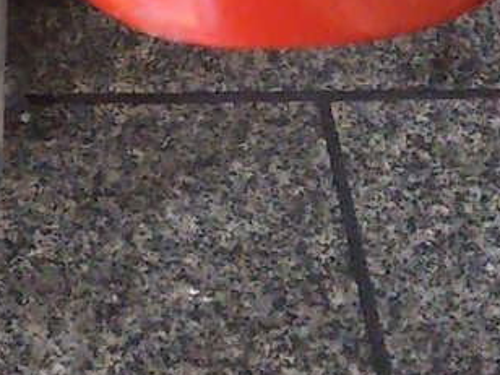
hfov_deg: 15.5
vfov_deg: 12.5
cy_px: 10
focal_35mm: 117
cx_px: -255
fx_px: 1690
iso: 836
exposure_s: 1/23
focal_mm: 4
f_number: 2.2
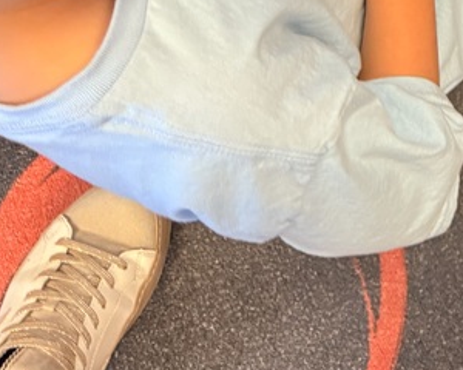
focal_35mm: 80
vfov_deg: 17.5
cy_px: -162
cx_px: 694
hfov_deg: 20.4
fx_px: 1096
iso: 320
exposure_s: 1/60
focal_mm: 6.76
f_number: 1.78
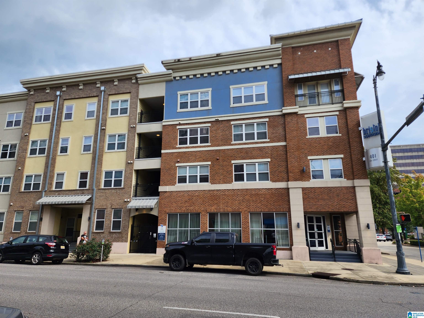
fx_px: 282
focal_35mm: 23
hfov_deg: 73.9
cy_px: 159
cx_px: 212
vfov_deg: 58.9
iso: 12
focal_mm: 6.4
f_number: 1.8
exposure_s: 1/929
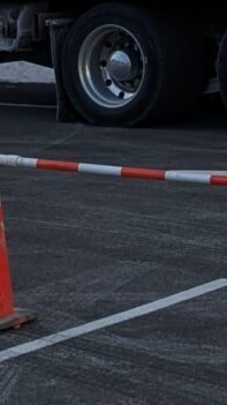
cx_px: 167
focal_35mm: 191
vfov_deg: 10.1
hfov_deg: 6.3
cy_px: -496
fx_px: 2047
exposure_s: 1/858
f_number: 1.68
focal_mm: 6.9
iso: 20
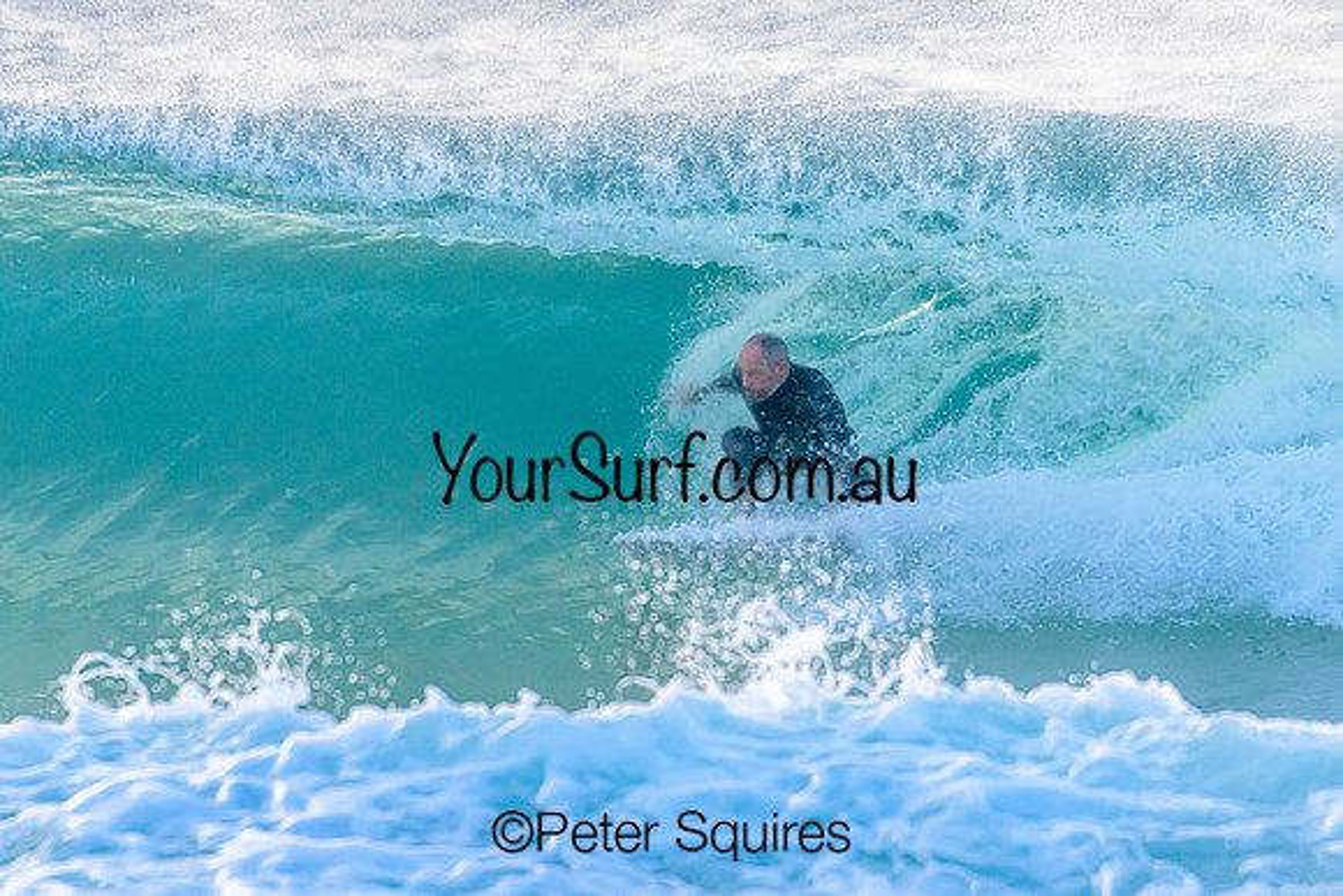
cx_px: 672
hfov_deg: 2.6
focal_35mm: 800
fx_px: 29850
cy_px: 448
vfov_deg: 1.7
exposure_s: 1/2000
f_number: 11
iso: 3200
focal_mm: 800
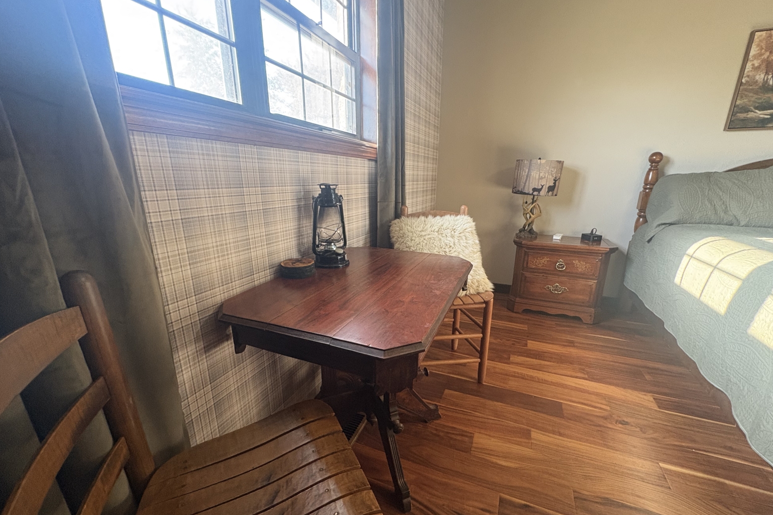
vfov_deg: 77.3
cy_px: 270
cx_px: 393
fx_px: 322
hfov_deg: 100.4
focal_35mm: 15
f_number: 2.2
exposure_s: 1/60
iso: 400
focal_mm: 2.22
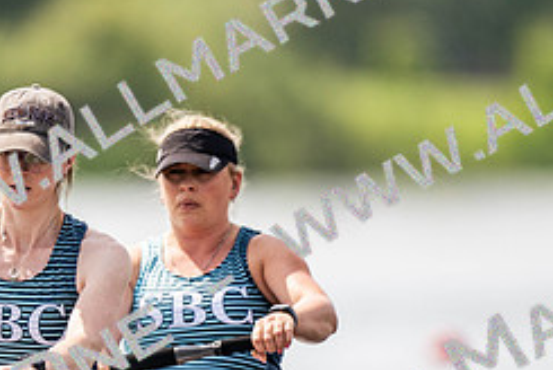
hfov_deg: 1.5
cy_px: 297
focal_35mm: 1418
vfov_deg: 1.0
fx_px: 21808
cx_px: 106
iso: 320
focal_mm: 600
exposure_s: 1/2500
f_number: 4
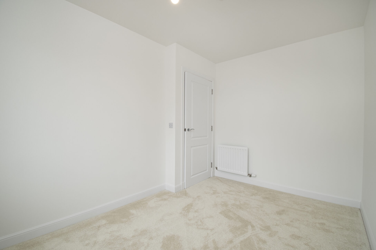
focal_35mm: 15
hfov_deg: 100.4
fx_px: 157
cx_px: 188
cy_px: 125
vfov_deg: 77.3
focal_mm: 10
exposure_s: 1/10
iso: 320
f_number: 9
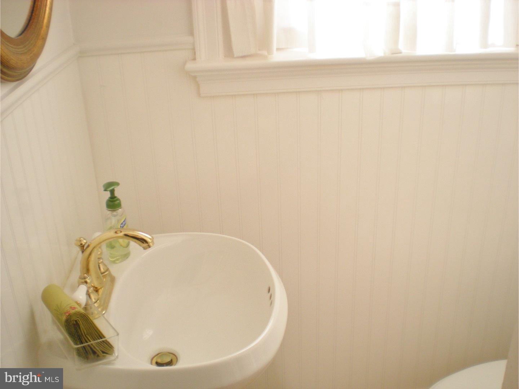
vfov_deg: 37.7
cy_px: 194
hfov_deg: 49.0
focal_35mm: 38
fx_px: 570
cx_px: 260
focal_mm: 6.3
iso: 89
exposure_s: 1/62.3
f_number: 3.1
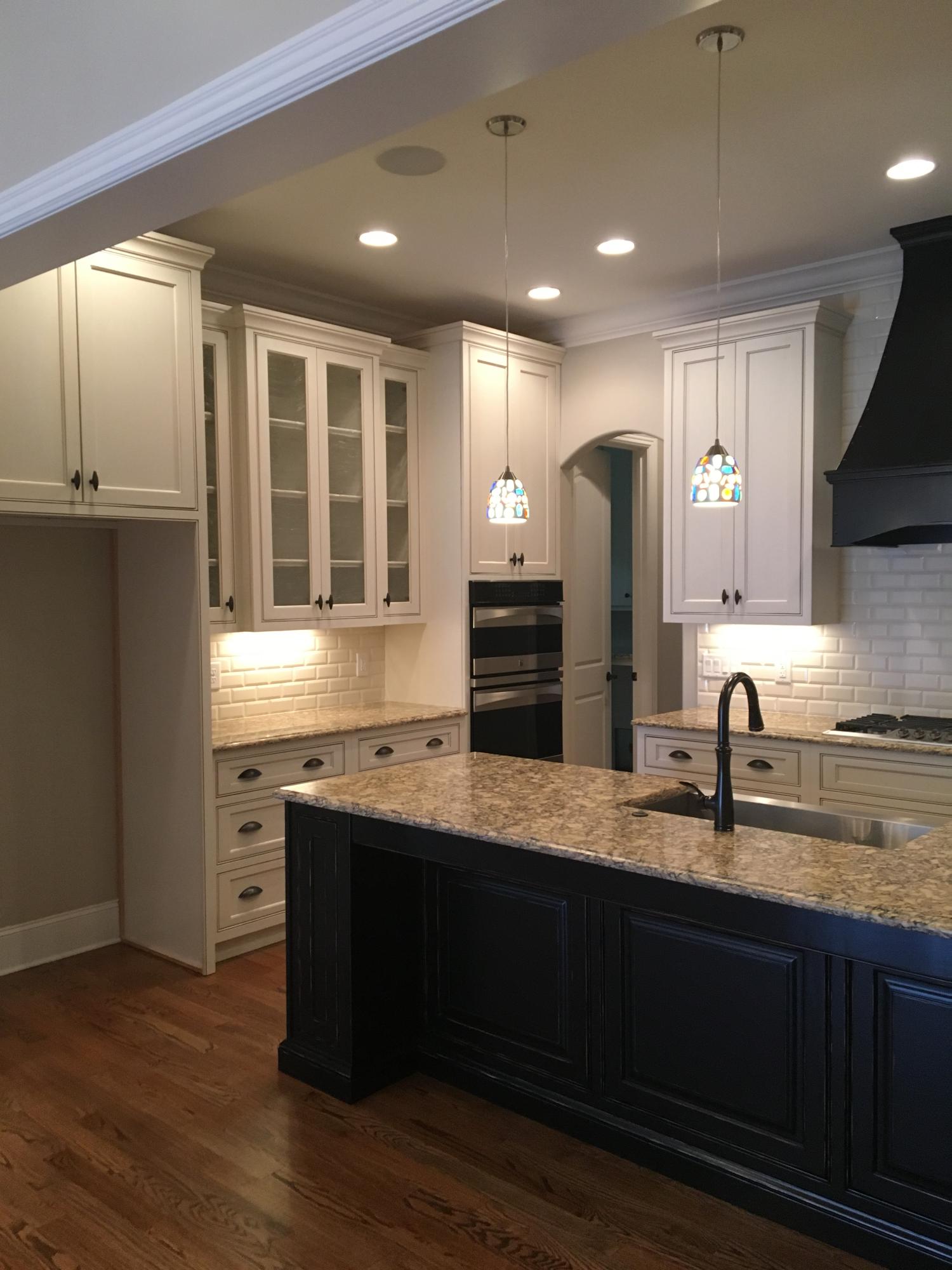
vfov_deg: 61.7
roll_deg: +0.5
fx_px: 1063
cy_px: 635
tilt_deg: -1.3
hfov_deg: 48.2
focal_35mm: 29
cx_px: 476
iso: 125
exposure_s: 1/30
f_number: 2.2
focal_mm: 4.15
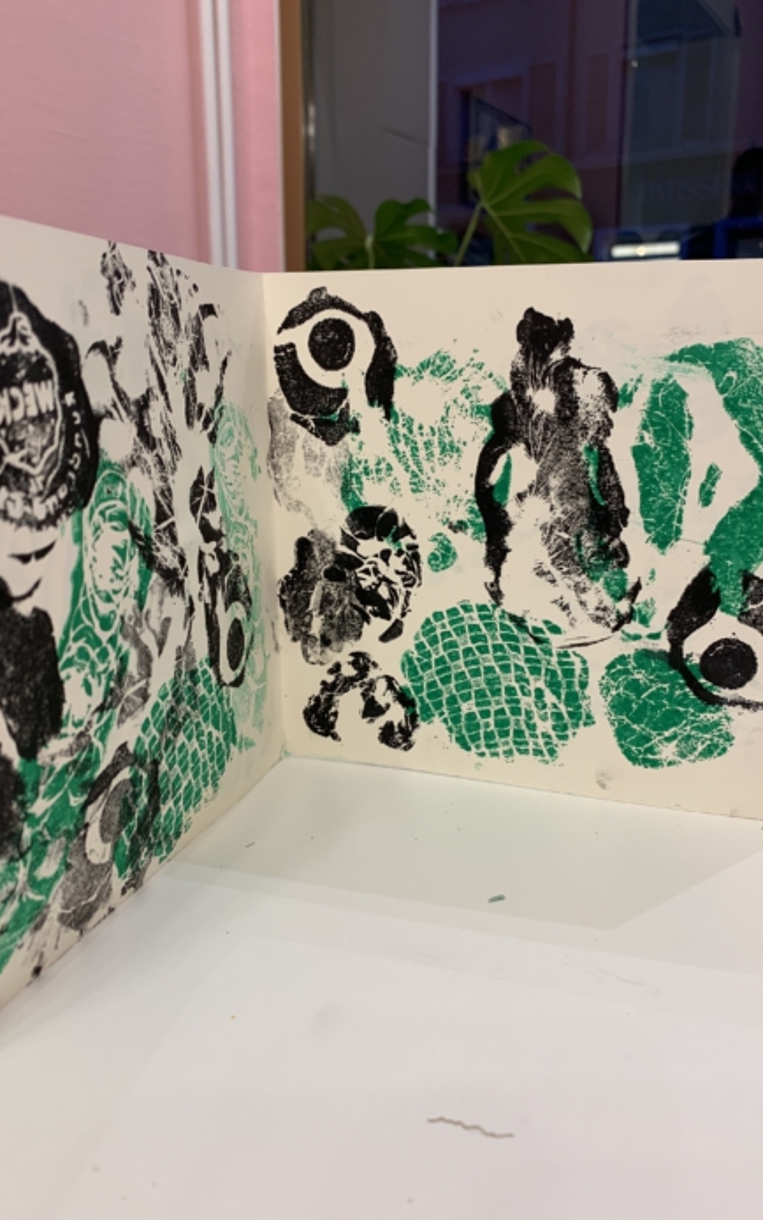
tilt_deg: -13.0
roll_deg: -0.1
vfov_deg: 66.5
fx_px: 931
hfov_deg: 44.5
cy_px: 602
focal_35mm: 28
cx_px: 409
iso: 64
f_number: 1.8
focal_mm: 4.25
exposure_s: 1/50
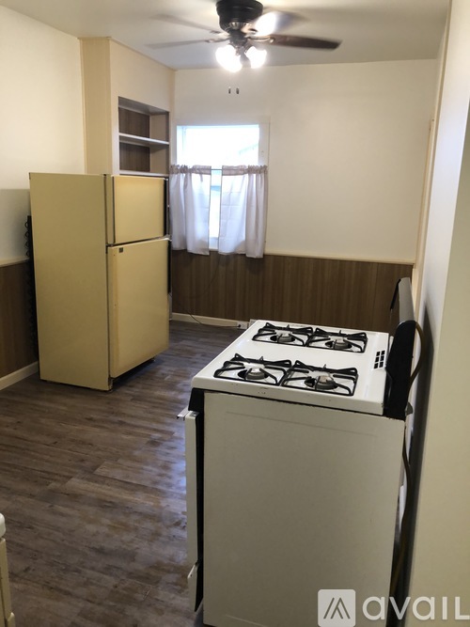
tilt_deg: -13.3
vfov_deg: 63.5
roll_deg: -1.6
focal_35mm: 28
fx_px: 507
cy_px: 314
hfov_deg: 49.7
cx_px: 235
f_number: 1.8
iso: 200
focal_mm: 3.99
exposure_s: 1/60
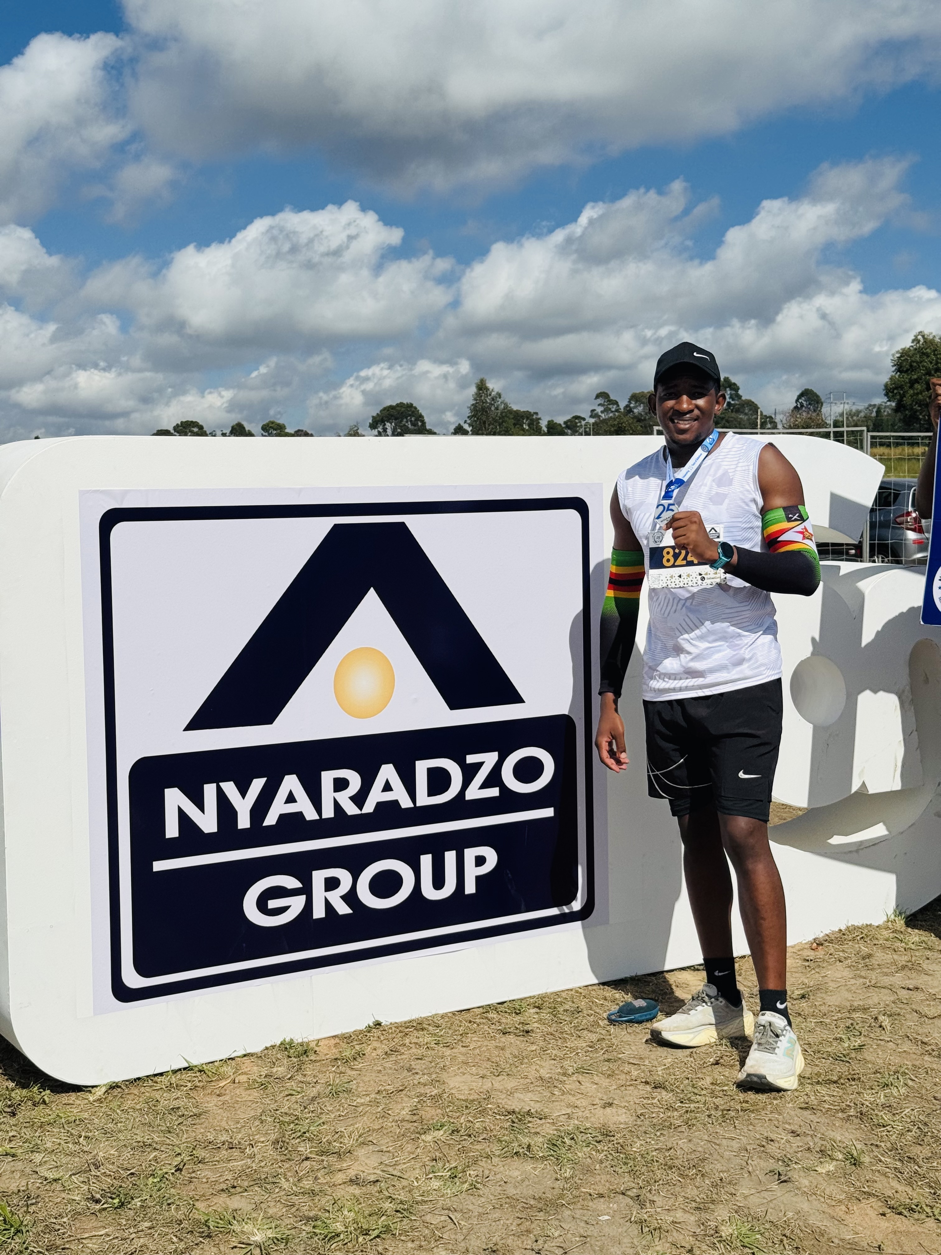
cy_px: 628
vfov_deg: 39.7
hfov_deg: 30.3
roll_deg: +0.8
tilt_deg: -3.4
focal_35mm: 48
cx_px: 470
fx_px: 1740
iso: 64
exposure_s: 1/15385
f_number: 1.78
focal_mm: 6.76
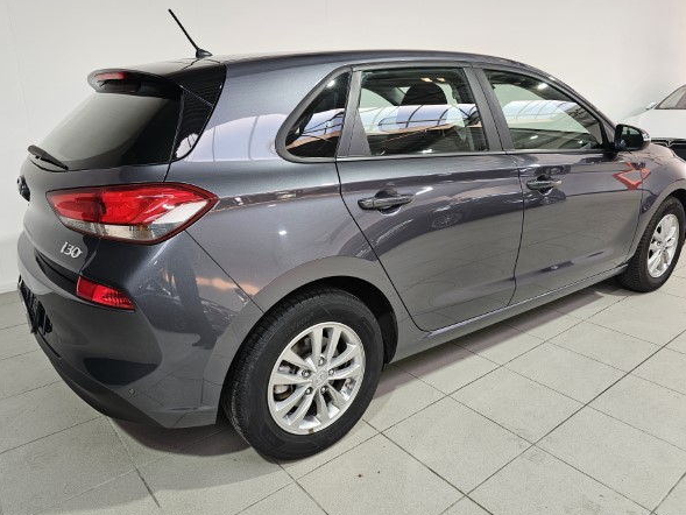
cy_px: 249
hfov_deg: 69.4
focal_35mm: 25
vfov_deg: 54.9
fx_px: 496
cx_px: 333
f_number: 1.7
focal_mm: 6.3
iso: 100
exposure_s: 1/100
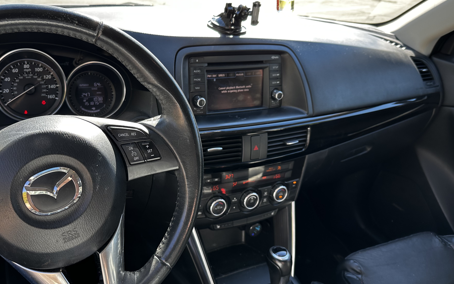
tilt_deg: -26.0
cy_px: 137
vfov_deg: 43.1
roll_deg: -4.7
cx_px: 202
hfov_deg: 64.5
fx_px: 359
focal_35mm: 29
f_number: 1.78
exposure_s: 1/227
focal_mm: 6.86
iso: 64
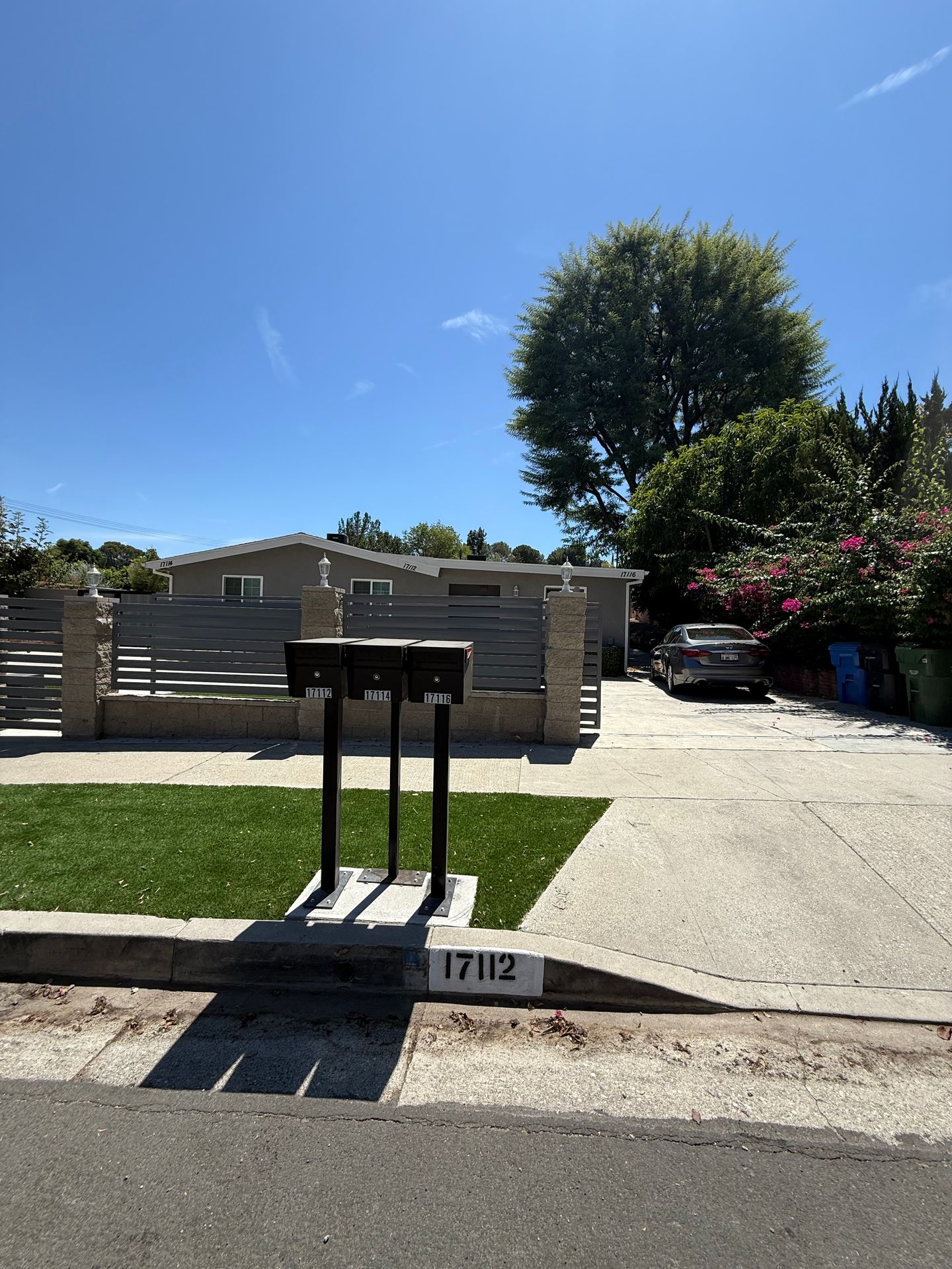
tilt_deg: +1.0
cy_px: 634
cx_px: 476
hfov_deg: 85.7
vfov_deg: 102.1
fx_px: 513
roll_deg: -1.8
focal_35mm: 14
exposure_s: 1/2092
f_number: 2.2
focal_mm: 2.22
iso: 50
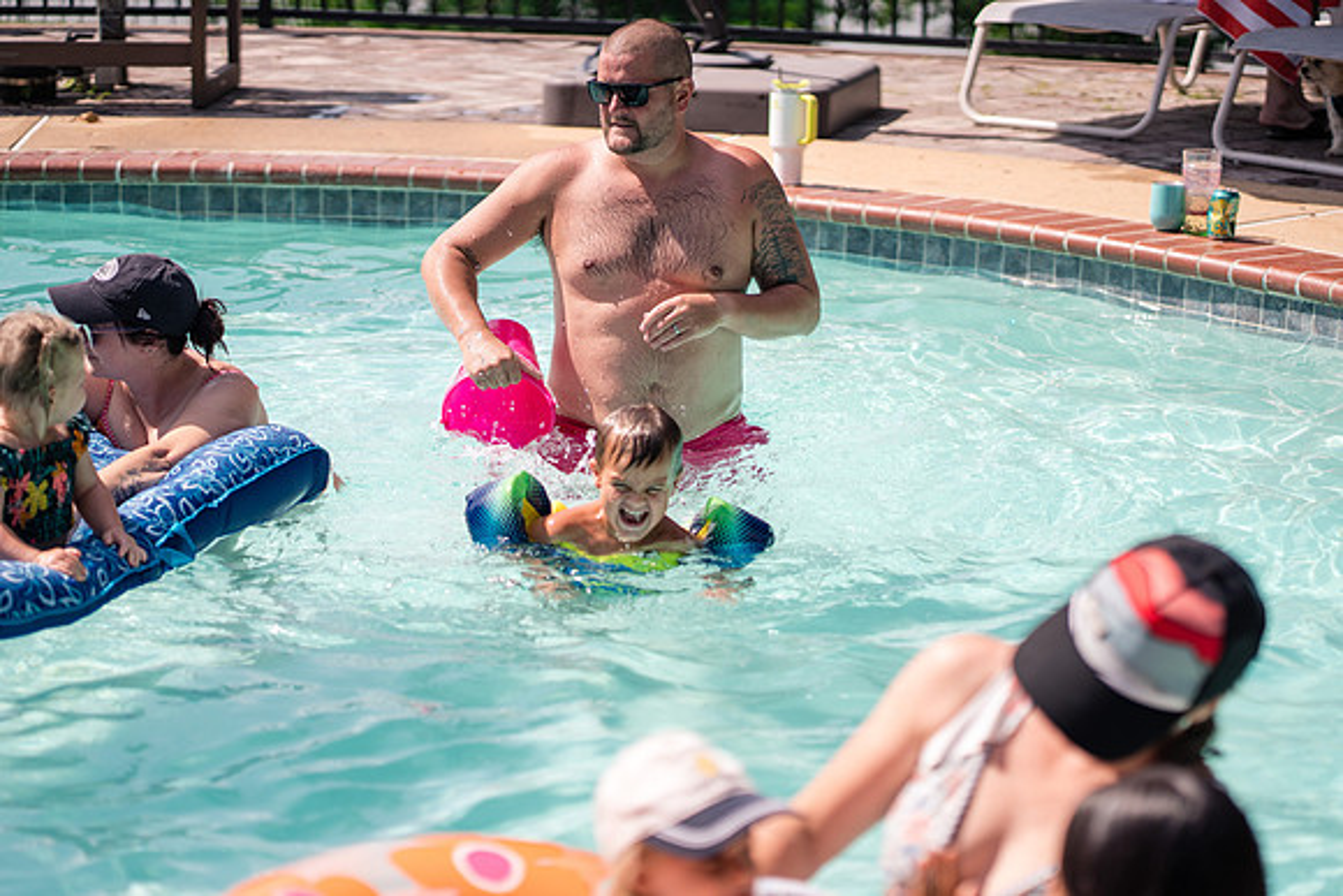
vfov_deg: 16.1
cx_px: 672
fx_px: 3172
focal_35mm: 85
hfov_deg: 23.9
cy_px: 448
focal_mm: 85
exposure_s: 1/6400
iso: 200
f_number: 2.2
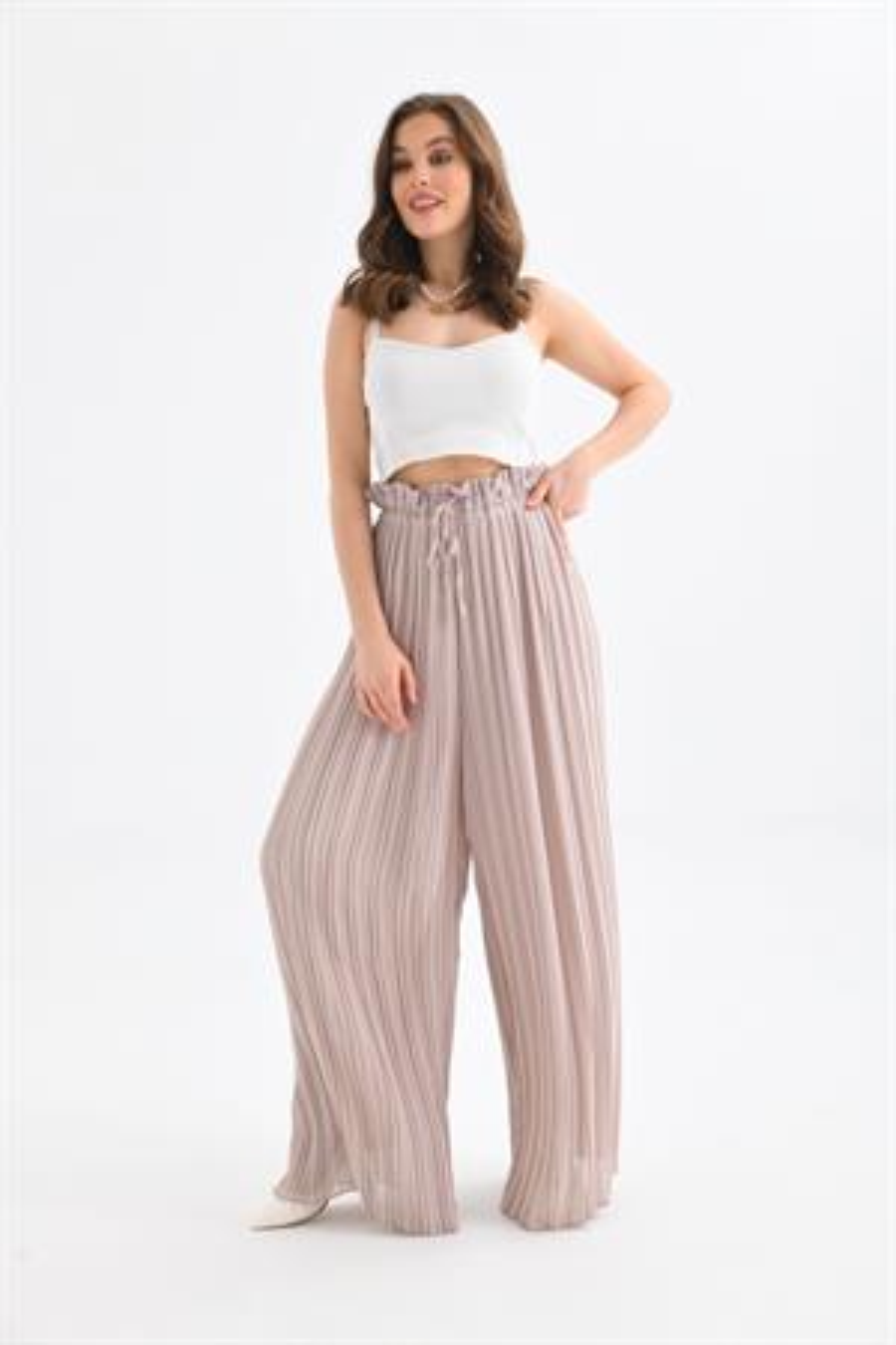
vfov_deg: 41.1
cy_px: 672
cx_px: 448
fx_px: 1792
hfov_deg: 28.1
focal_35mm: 48
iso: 160
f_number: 6.3
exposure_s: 1/125
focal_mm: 48
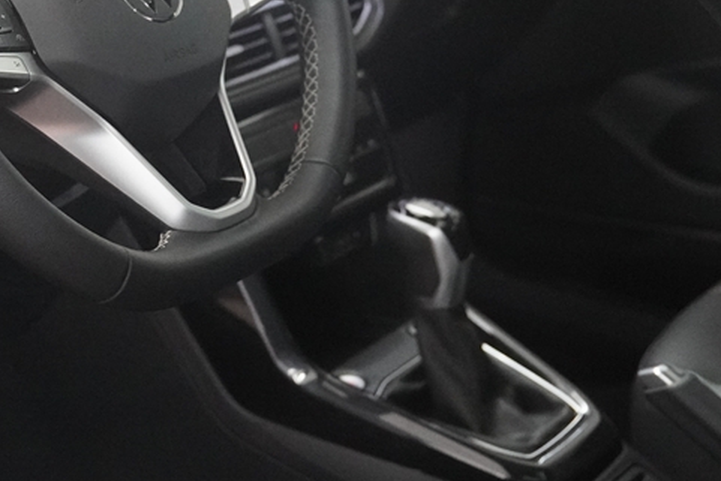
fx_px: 1663
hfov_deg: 24.0
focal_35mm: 83
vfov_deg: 16.3
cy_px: 95
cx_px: 111
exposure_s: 1/80
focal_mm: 26
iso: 6400
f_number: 2.8
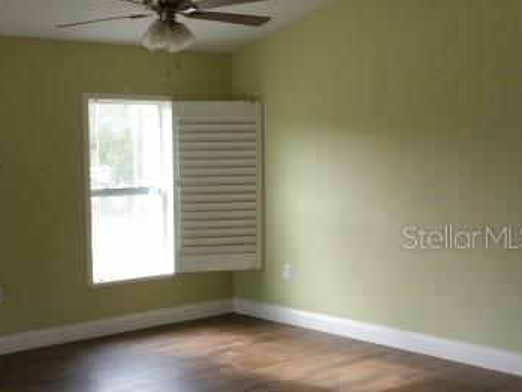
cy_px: 236
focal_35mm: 44
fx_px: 664
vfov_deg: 32.8
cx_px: 64
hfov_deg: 40.1
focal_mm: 4.3
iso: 180
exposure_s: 1/33
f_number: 3.2
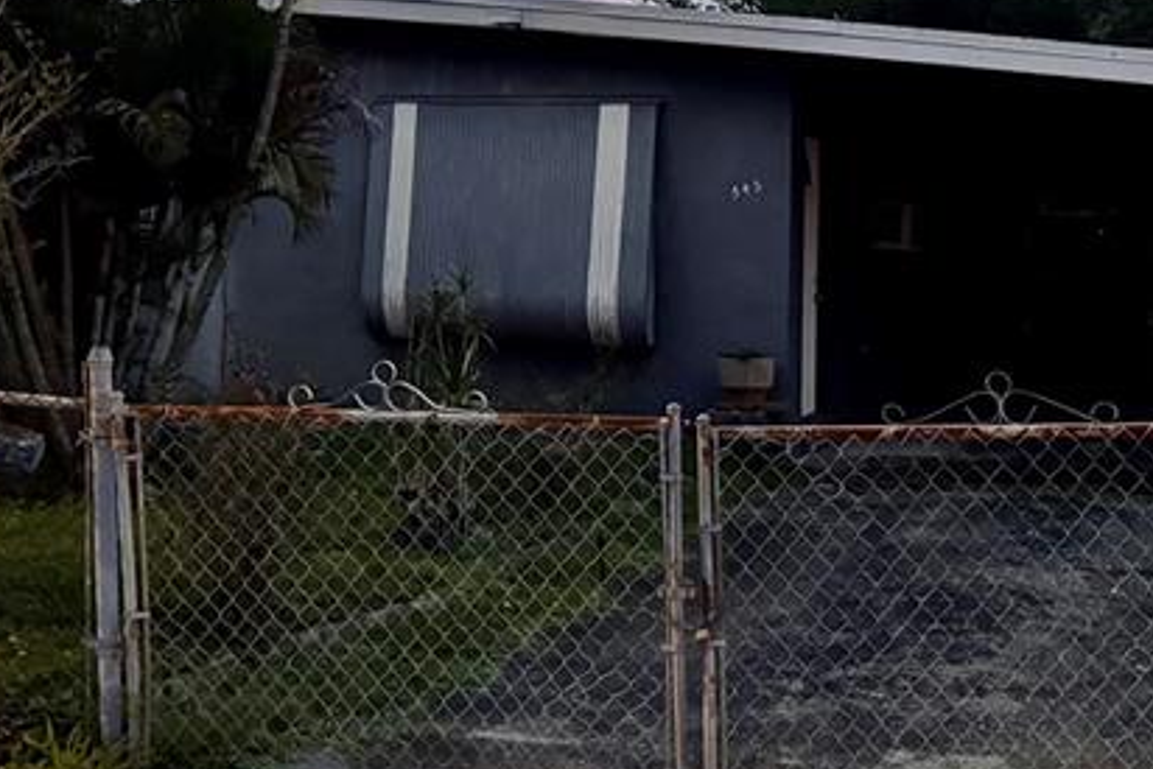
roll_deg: -0.8
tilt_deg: -0.5
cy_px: 227
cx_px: 722
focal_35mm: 62
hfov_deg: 32.2
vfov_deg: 21.8
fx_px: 1986
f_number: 1.78
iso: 1000
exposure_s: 1/32
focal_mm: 6.76
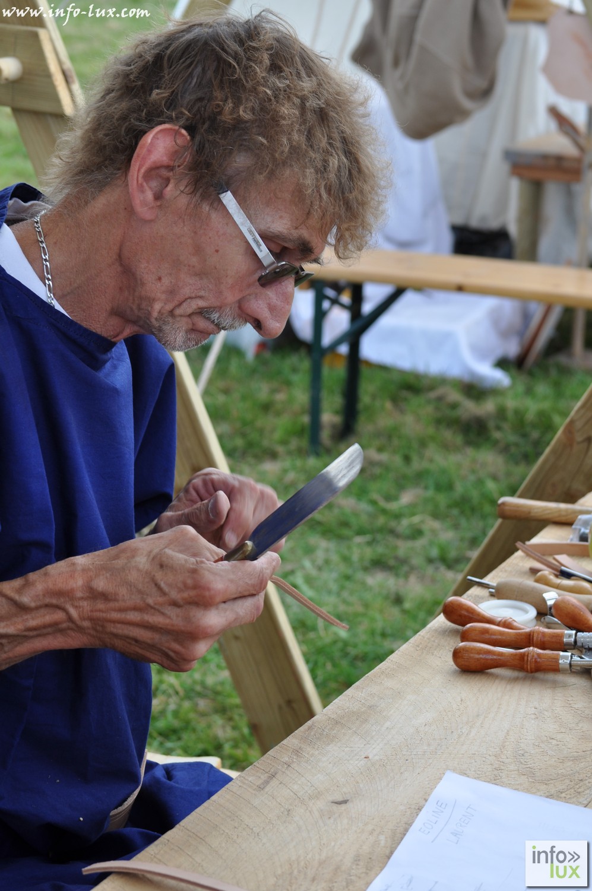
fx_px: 2040
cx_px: 296
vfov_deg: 24.6
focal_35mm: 82
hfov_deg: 16.5
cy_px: 446
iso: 200
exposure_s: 1/200
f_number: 7.1
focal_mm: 55
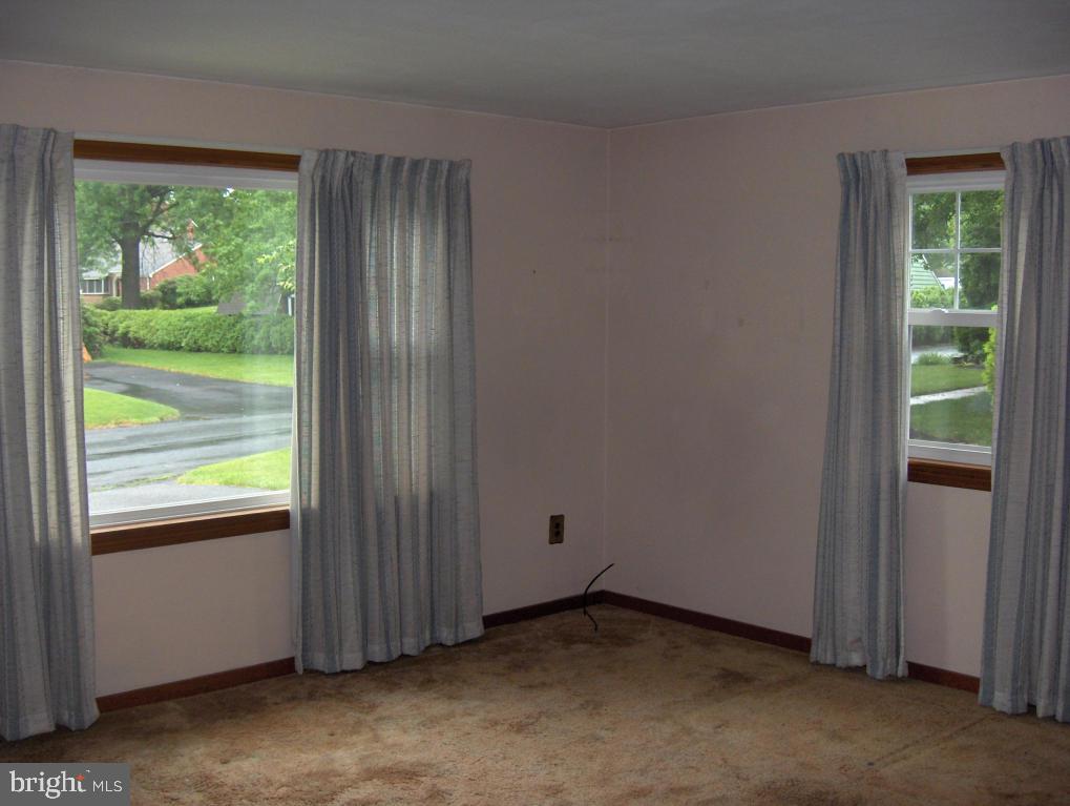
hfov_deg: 47.8
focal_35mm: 39
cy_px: 403
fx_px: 1207
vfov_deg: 36.9
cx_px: 535
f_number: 2.8
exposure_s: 1/60
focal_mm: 8
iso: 100
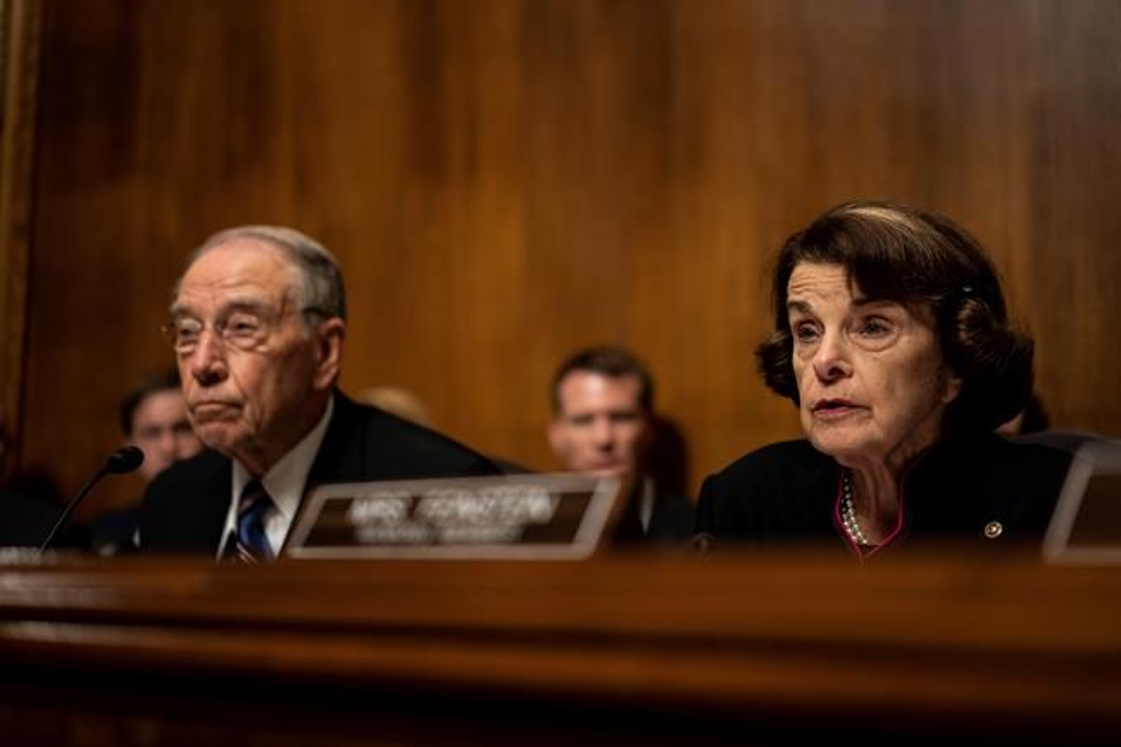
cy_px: 374
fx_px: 1712
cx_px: 560
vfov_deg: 24.6
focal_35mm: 55
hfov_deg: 36.3
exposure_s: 1/320
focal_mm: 55
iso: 500
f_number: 1.8
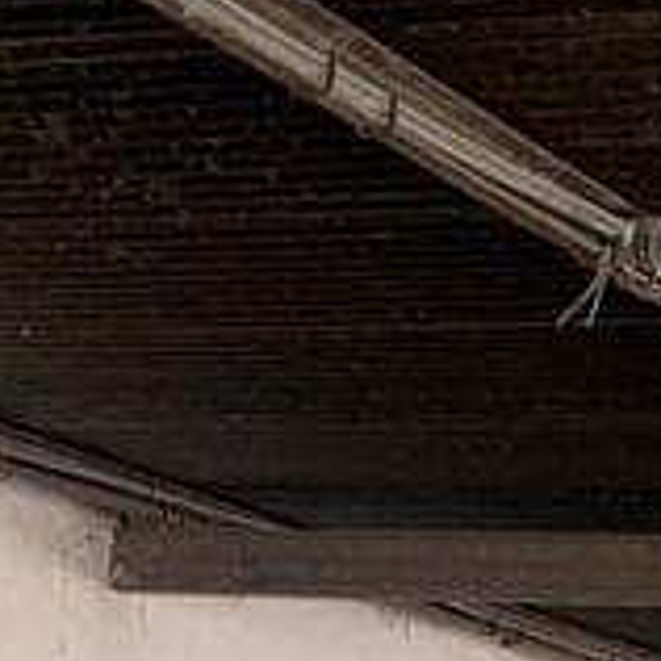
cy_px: 1414
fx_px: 3219
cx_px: 251
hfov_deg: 11.7
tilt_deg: -3.9
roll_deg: +0.3
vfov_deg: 10.5
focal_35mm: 149
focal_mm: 4.25
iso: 25
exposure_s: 1/122
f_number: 1.8
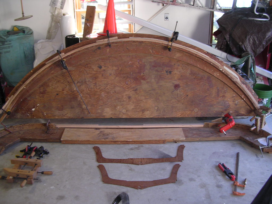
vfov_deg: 37.7
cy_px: 102
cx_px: 136
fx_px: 299
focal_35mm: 38
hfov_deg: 49.0
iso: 100
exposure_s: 1/30
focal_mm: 5.8
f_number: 2.8
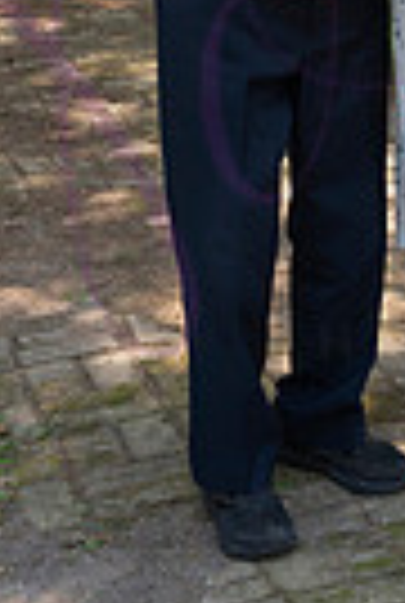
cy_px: -234
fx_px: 2082
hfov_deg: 11.0
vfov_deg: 15.5
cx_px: 382
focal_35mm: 124
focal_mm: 37
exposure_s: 1/125
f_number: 8
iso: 400
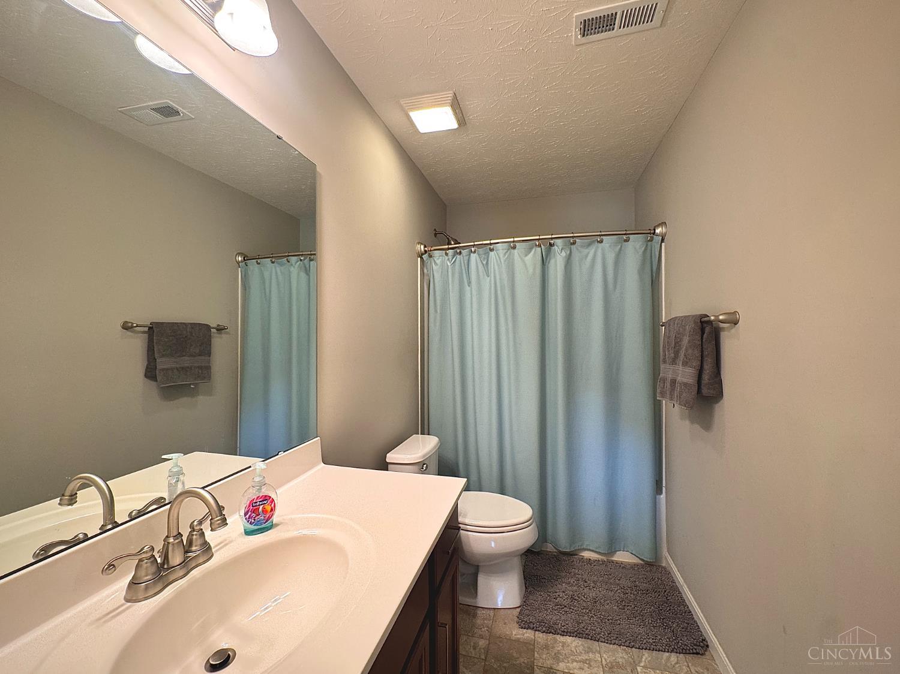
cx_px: 450
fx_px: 364
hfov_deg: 102.1
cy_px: 337
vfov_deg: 85.6
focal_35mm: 14
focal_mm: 2.22
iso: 160
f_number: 2.2
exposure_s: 1/60
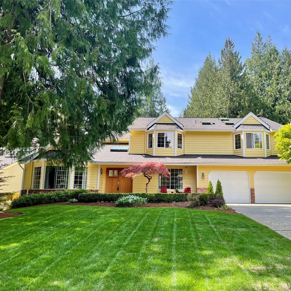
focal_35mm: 31
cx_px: 179
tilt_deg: +9.9
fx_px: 295
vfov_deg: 52.5
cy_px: 147
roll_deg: +1.4
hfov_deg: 52.1
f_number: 1.6
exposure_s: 1/940
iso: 32
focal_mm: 4.2
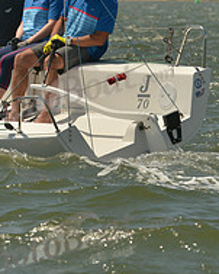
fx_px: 4670
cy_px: 38
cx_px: -104
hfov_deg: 2.7
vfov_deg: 3.4
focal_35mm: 576
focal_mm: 200
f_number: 10
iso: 280
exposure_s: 1/1250
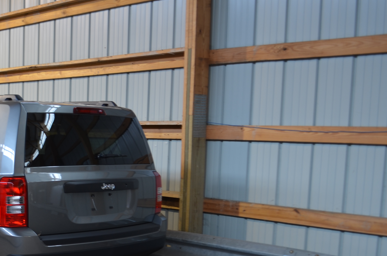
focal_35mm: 55
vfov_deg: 24.0
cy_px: 213
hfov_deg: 33.8
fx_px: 590
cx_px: 19
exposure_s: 1/2
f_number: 4
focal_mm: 18
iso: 100
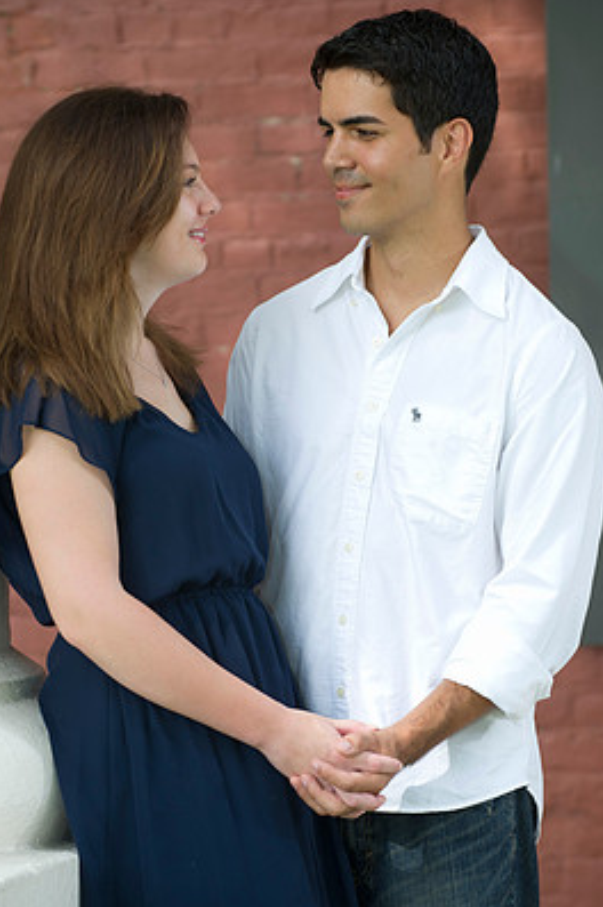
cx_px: 294
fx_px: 4278
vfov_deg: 12.1
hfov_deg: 8.1
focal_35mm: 170
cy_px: 491
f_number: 4
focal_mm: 150
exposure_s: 1/160
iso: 250
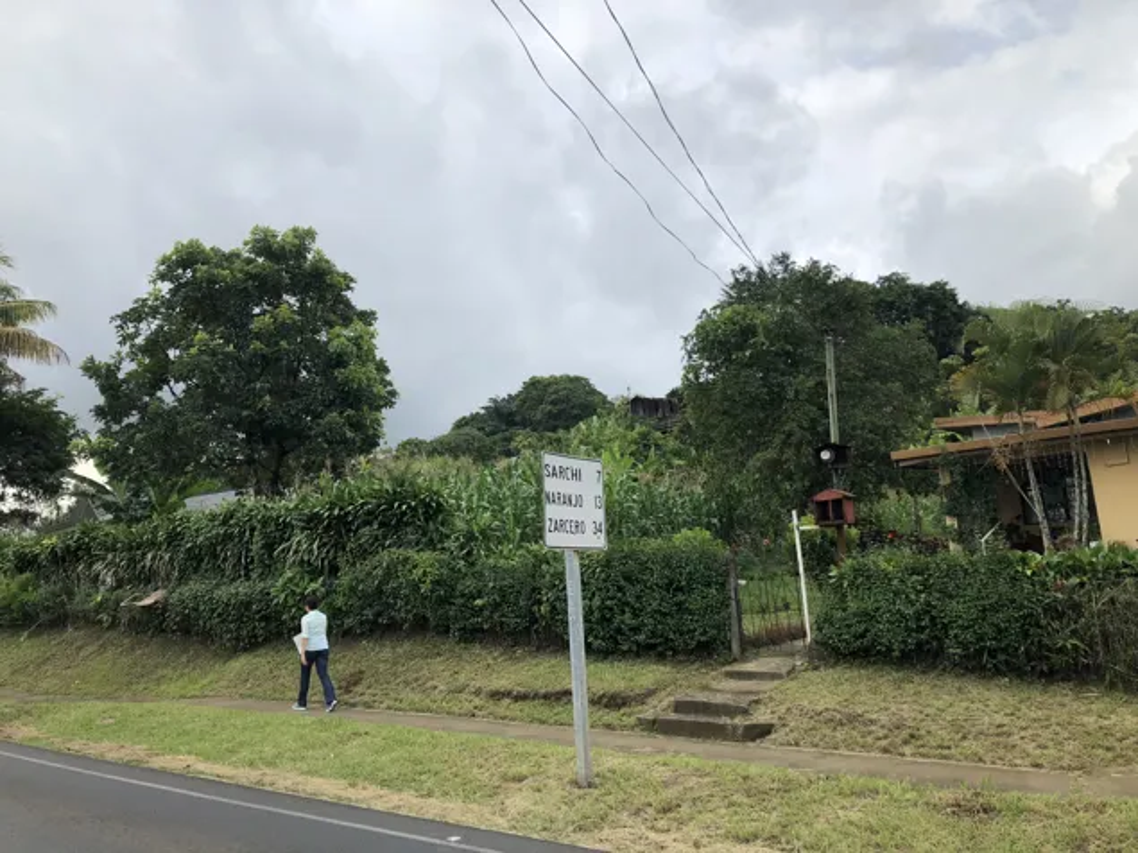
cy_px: 426
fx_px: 920
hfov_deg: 63.5
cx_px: 569
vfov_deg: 49.7
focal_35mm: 28
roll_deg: +2.3
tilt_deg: +12.7
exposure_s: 1/1453
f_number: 1.8
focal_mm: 3.99
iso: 20
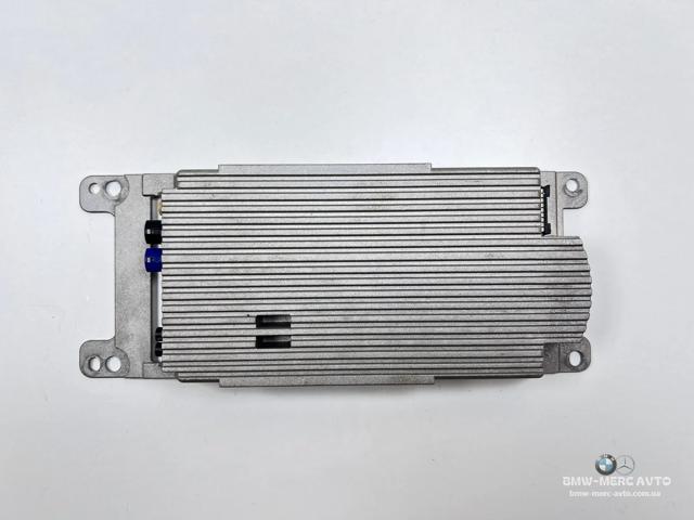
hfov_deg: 67.3
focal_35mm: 26
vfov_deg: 53.1
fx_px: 521
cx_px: 347
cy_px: 260
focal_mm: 5.7
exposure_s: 1/150
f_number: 1.5
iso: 32
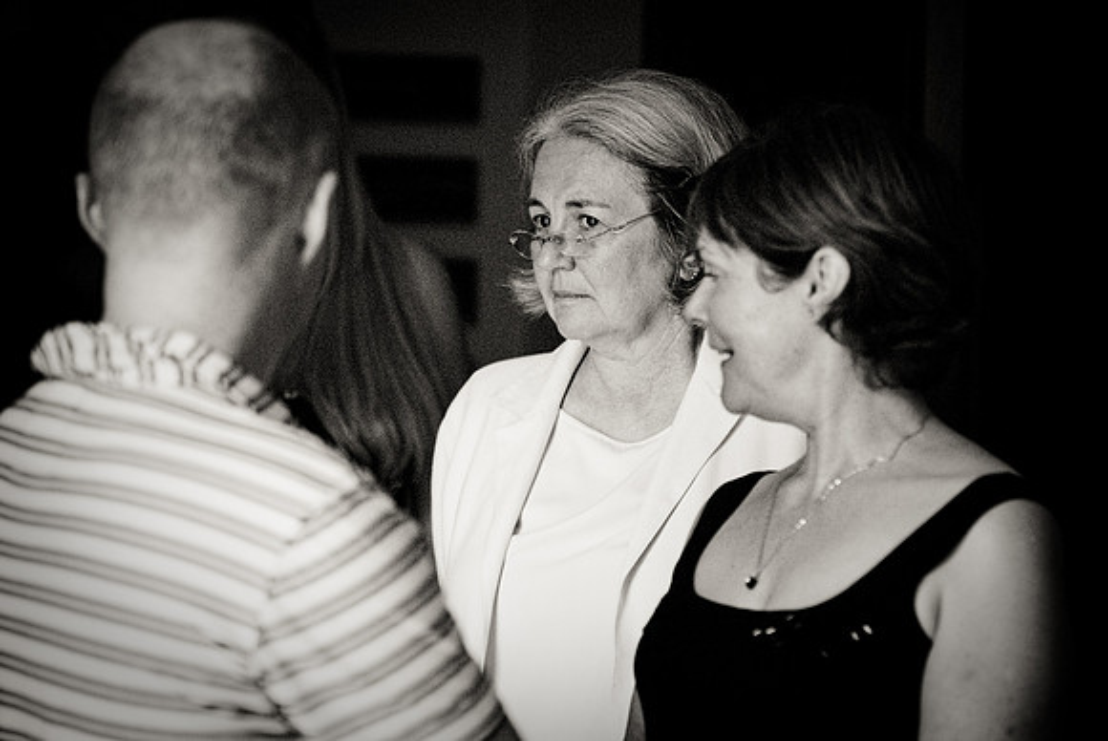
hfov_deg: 13.7
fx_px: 4621
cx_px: 554
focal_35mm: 150
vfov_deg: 9.2
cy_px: 370
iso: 800
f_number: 2.8
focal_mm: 100
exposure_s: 1/200
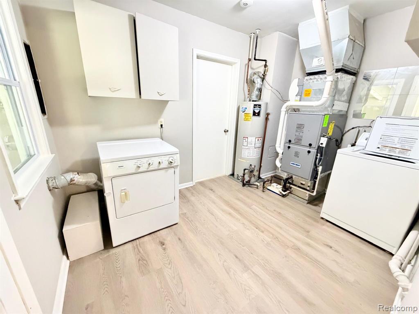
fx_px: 169
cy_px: 157
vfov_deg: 85.7
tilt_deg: -16.6
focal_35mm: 14
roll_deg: -1.6
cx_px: 210
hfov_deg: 102.1
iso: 1000
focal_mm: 2.22
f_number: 2.2
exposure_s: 1/40
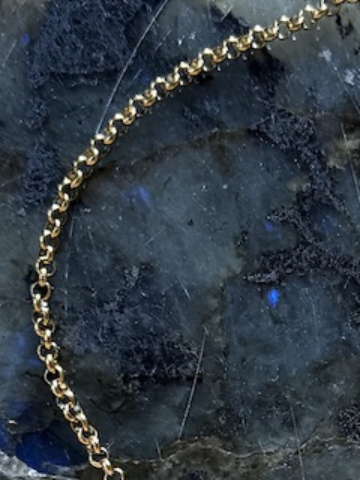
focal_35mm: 108
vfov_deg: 17.7
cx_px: 394
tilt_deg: -85.7
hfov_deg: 13.4
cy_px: 504
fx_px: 1498
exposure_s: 1/50
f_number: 1.78
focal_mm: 6.76
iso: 400
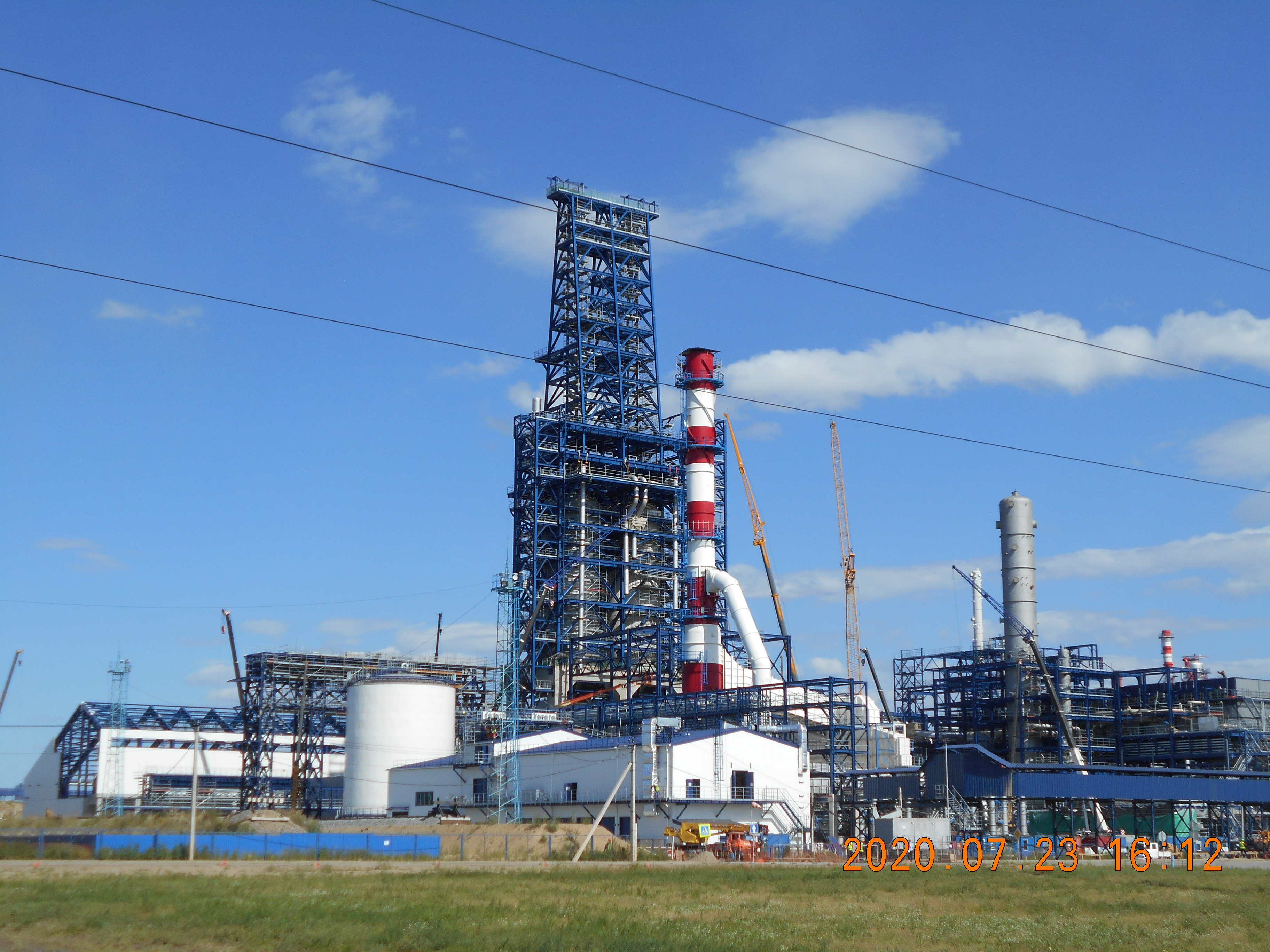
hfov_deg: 38.2
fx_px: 1834
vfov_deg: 29.1
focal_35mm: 50
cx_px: 635
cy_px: 476
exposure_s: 1/1000
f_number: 4.5
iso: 80
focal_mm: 8.8
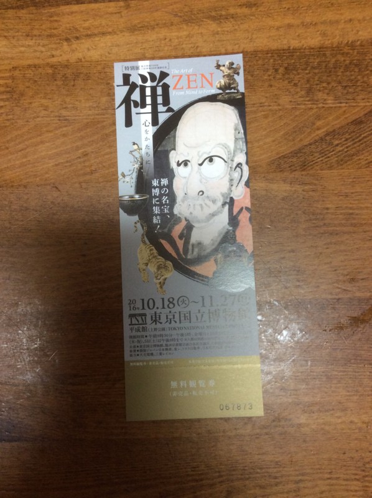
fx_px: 459
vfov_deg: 56.9
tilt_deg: -84.9
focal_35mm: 32
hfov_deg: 44.1
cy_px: 249
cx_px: 186
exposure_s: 1/25
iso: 100
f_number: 2.4
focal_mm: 3.3
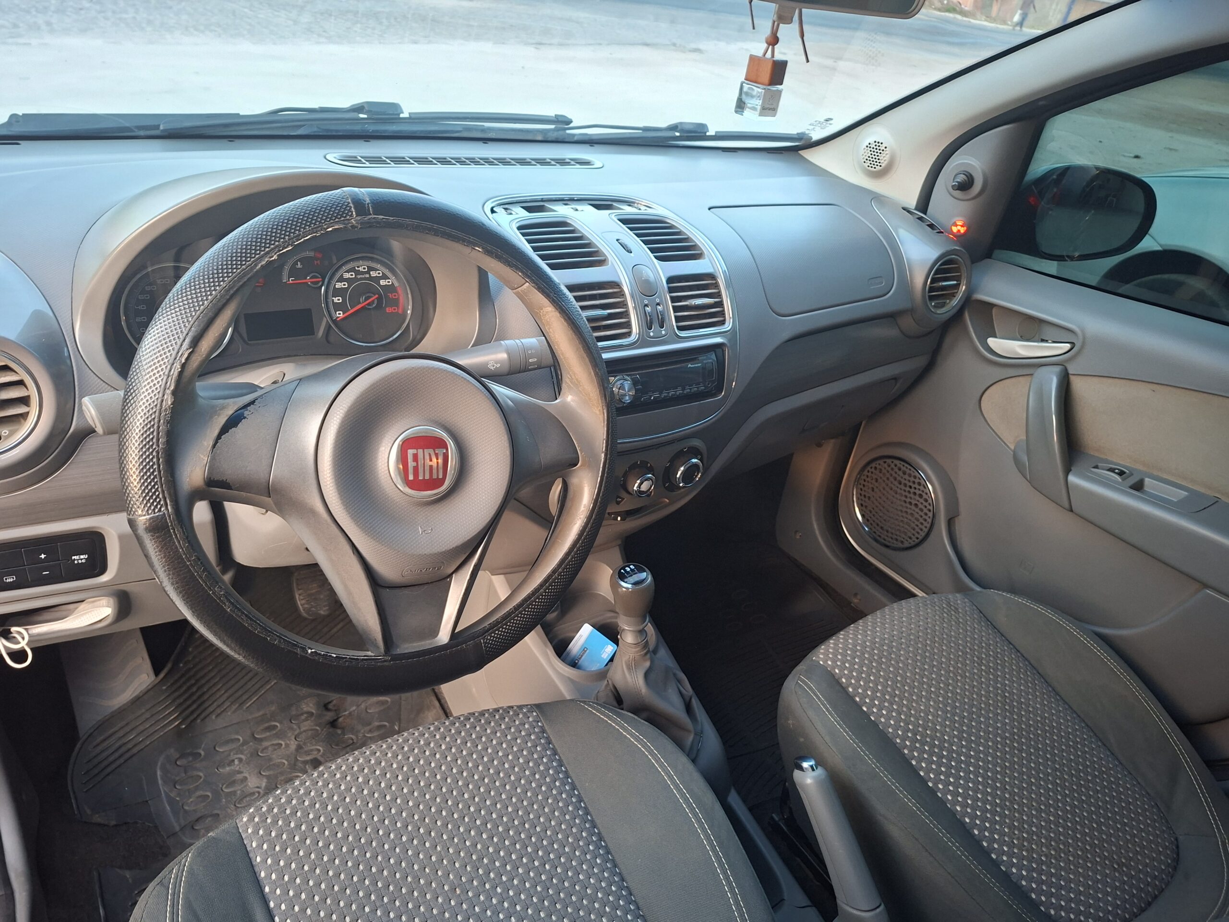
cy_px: 461
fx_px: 817
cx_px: 614
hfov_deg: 73.9
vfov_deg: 58.9
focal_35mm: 23
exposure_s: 1/30
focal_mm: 5.54
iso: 320
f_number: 1.8
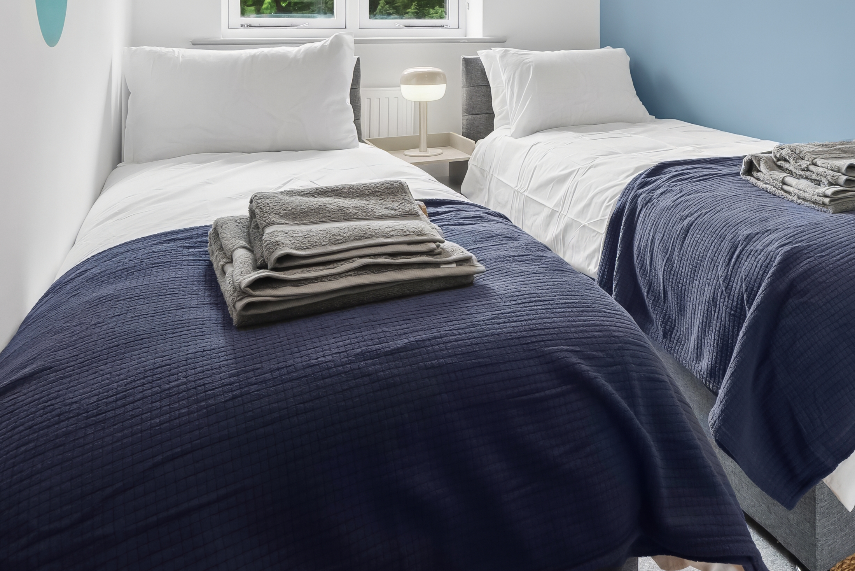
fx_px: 641
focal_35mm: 27
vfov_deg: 43.3
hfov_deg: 65.9
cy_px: 43
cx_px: 556
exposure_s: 1/20
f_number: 8
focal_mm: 14
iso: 640
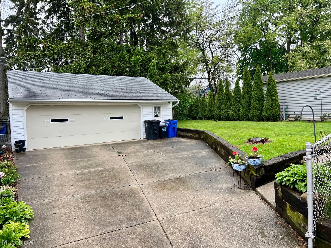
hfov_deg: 67.3
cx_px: 166
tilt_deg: -3.1
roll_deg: +1.7
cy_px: 124
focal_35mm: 26
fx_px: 249
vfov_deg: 53.1
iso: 50
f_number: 1.5
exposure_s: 1/949
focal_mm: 5.7
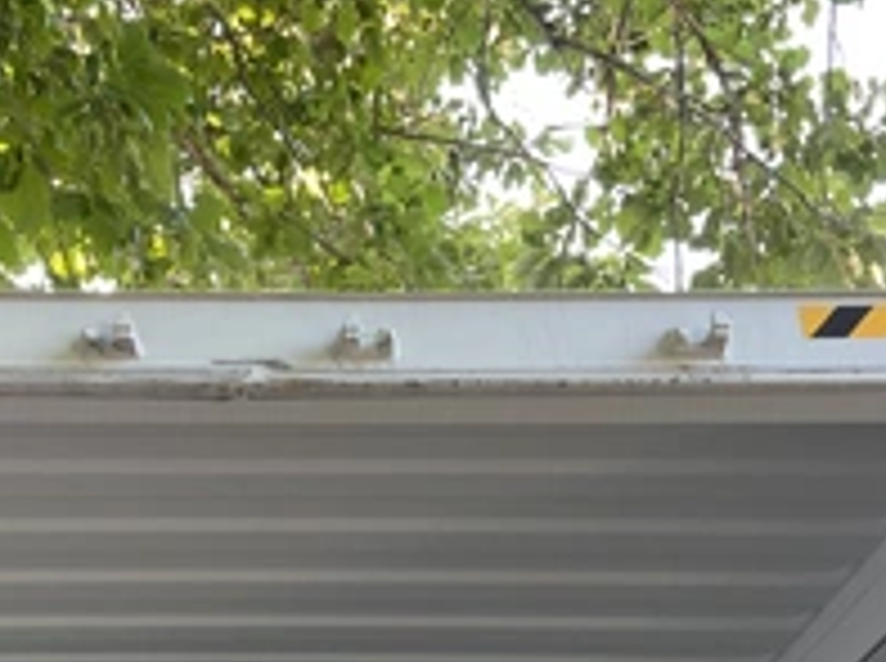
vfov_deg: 24.0
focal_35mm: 59
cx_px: 247
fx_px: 1507
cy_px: 599
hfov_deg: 32.3
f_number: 1.8
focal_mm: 3
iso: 80
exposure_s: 1/60
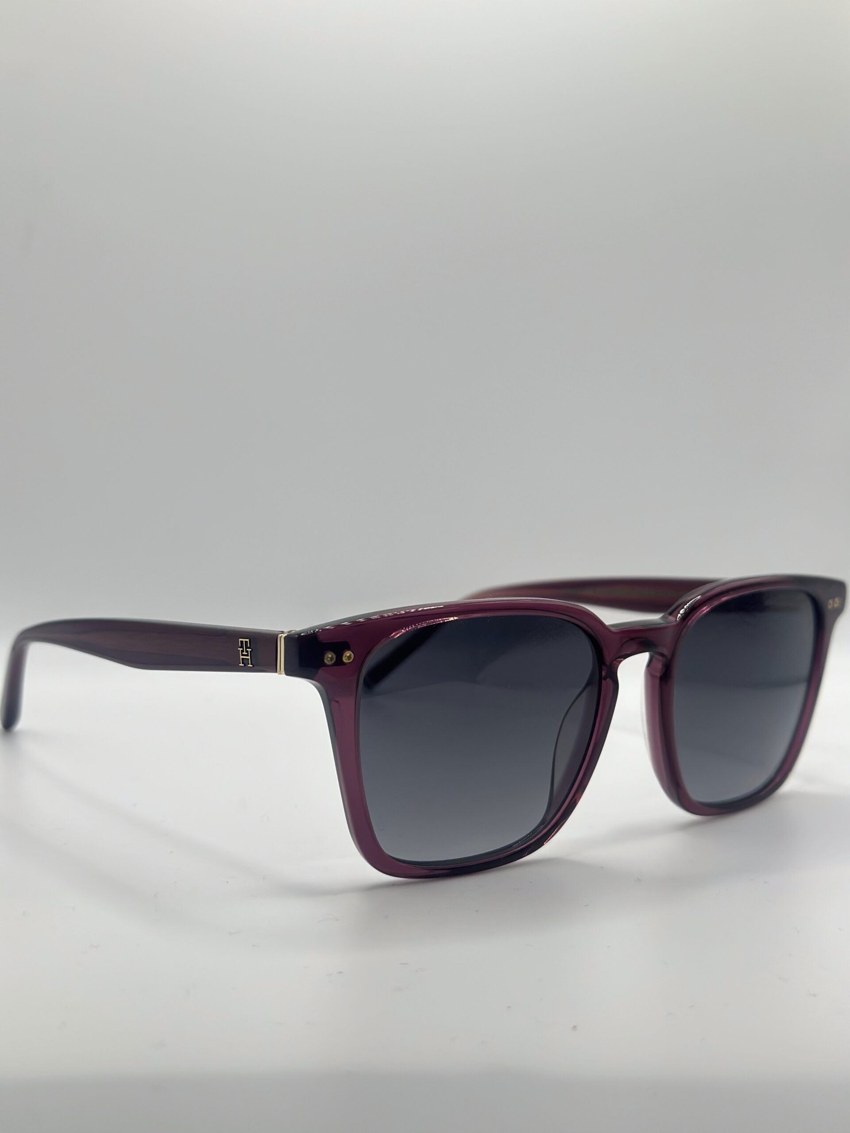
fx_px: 1572
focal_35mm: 48
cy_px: 566
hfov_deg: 30.3
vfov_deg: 39.7
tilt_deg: -12.0
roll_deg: -3.5
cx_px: 425
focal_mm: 6.86
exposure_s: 1/590
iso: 80
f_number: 1.78
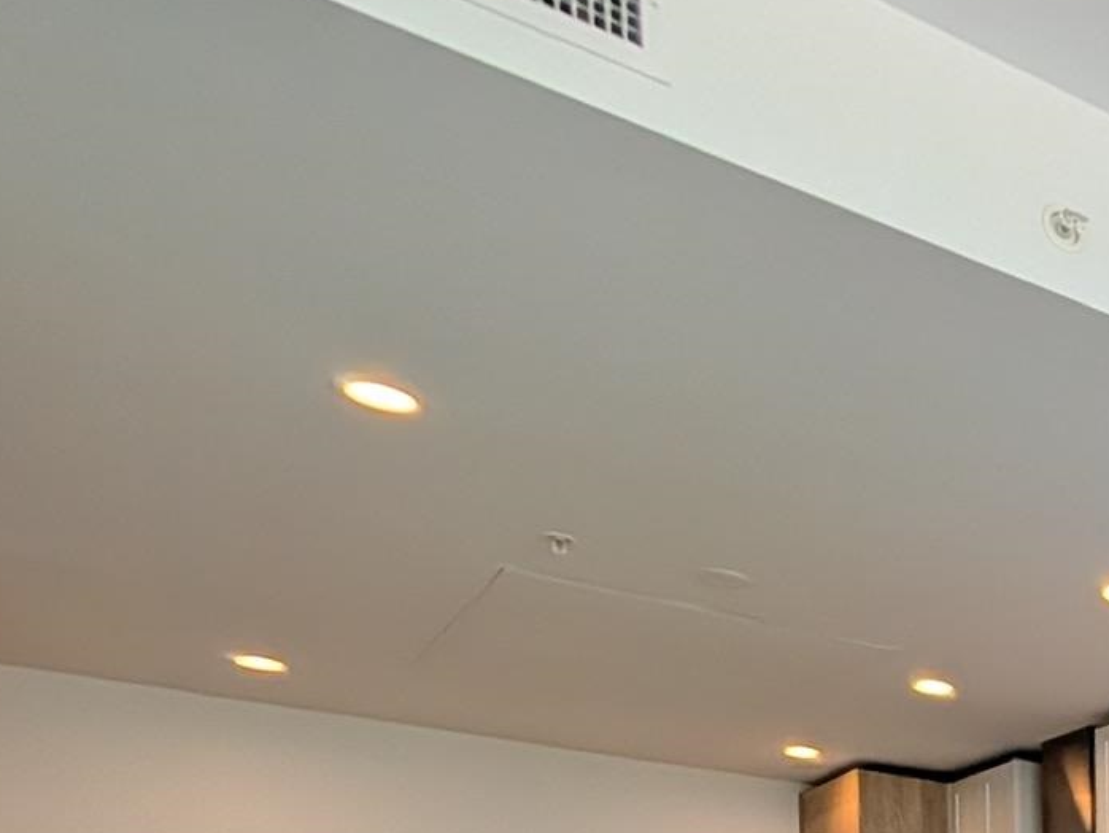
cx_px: 1629
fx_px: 1410
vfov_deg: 25.8
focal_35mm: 44
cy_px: 1197
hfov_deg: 28.9
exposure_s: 1/672
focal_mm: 2.02
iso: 49
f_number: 1.7
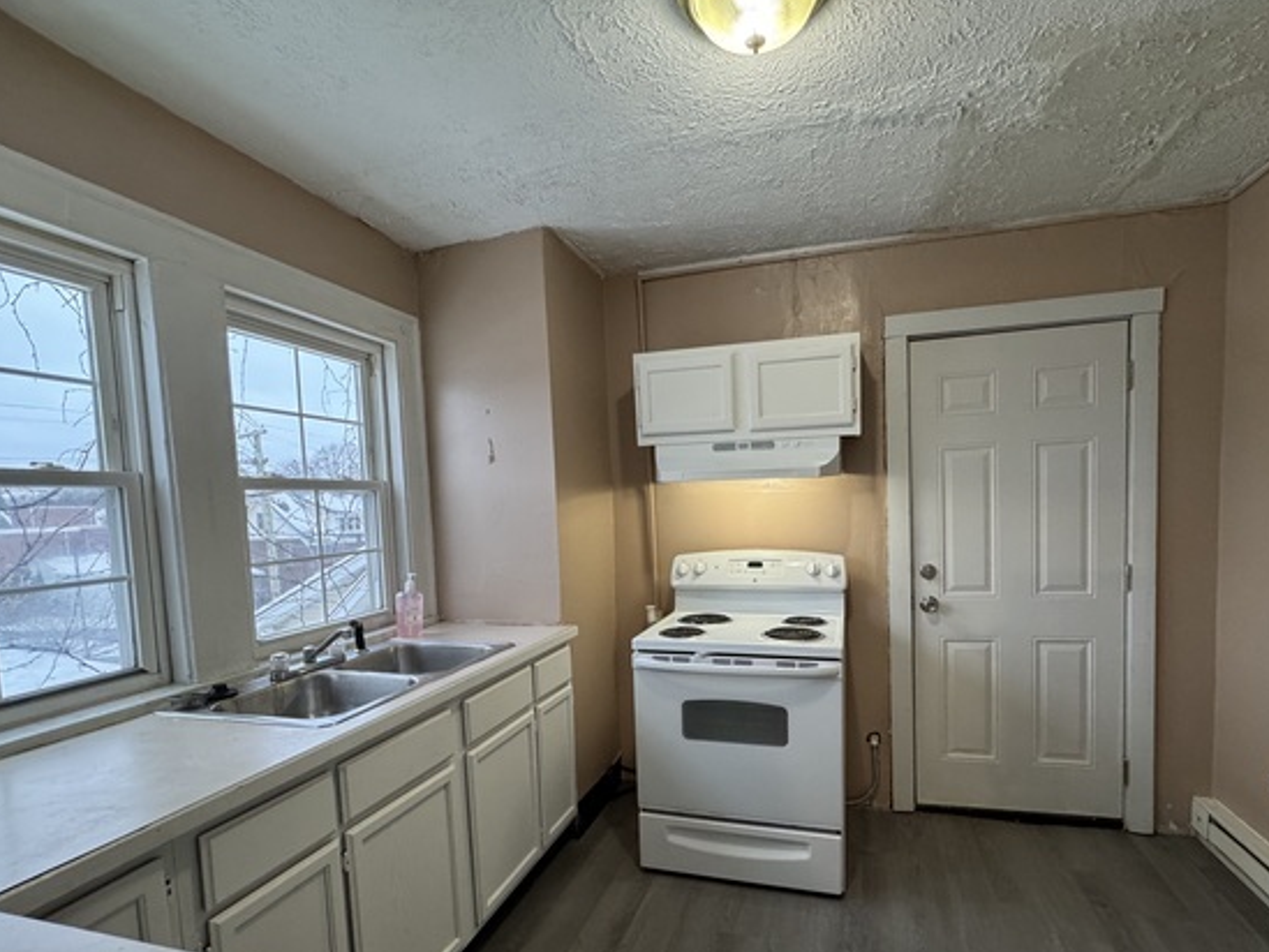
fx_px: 623
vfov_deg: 74.3
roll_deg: +1.8
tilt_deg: -4.5
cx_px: 683
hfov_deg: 90.8
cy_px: 548
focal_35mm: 17
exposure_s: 1/120
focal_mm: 2.22
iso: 320
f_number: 2.2
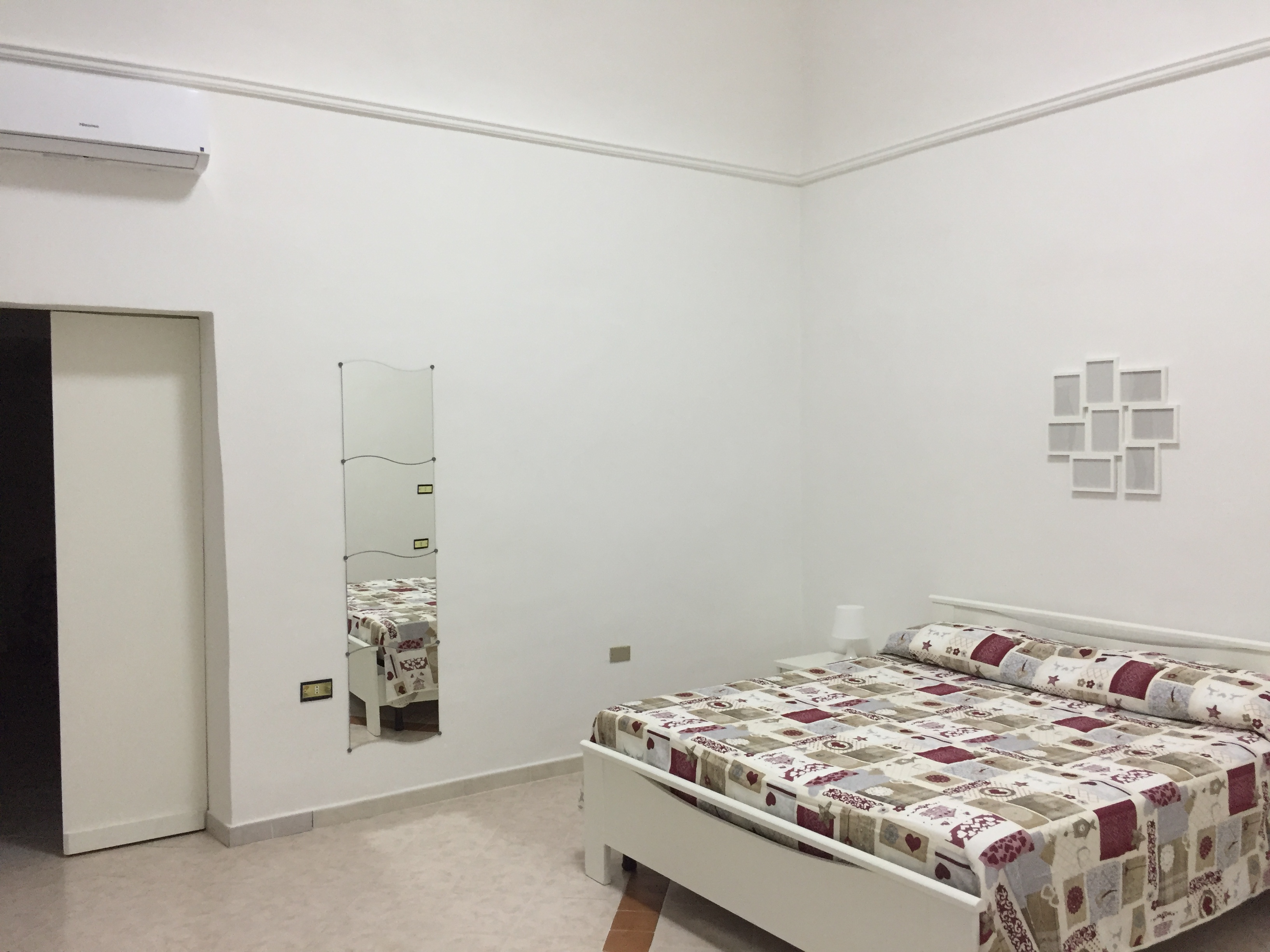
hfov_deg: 61.7
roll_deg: -0.2
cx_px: 635
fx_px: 1064
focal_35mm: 29
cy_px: 476
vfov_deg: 48.2
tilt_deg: -2.1
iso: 160
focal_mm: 4.15
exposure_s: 1/33
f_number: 2.2
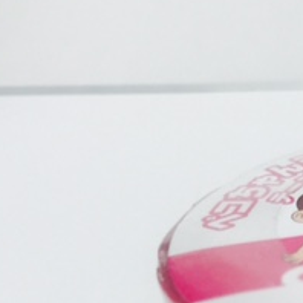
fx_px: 822
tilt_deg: -30.8
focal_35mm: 83
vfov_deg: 20.1
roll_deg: +0.9
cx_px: 419
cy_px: 321
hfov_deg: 19.0
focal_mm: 4.15
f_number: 2.2
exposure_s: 1/33
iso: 40
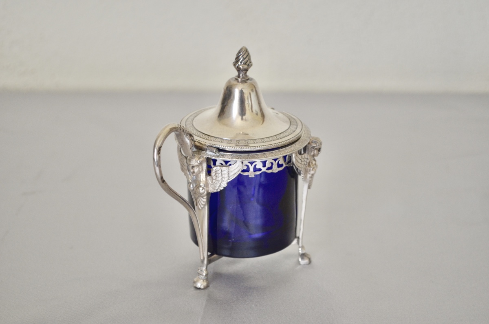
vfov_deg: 17.4
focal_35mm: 78
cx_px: 244
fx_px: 1057
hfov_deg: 26.0
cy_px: 162
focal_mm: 52
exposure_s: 1/50
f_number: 5.6
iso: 800
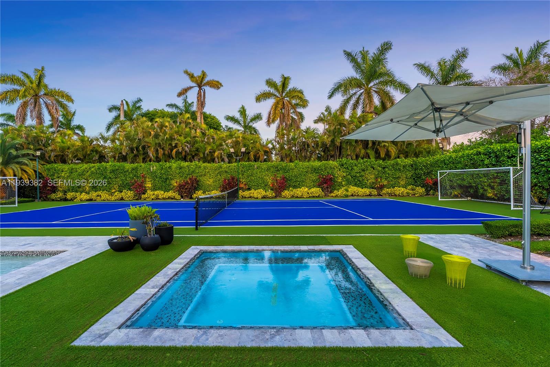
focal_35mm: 16
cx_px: 275
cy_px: 184
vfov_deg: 73.8
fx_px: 245
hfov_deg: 96.7
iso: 320
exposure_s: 1/8
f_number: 8
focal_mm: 16
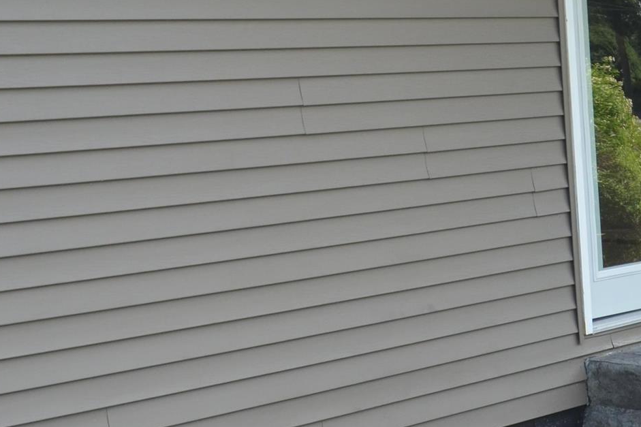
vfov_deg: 15.5
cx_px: 765
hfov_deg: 21.5
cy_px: 157
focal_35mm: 88
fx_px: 1567
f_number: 5.6
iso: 280
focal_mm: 18
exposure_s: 1/250
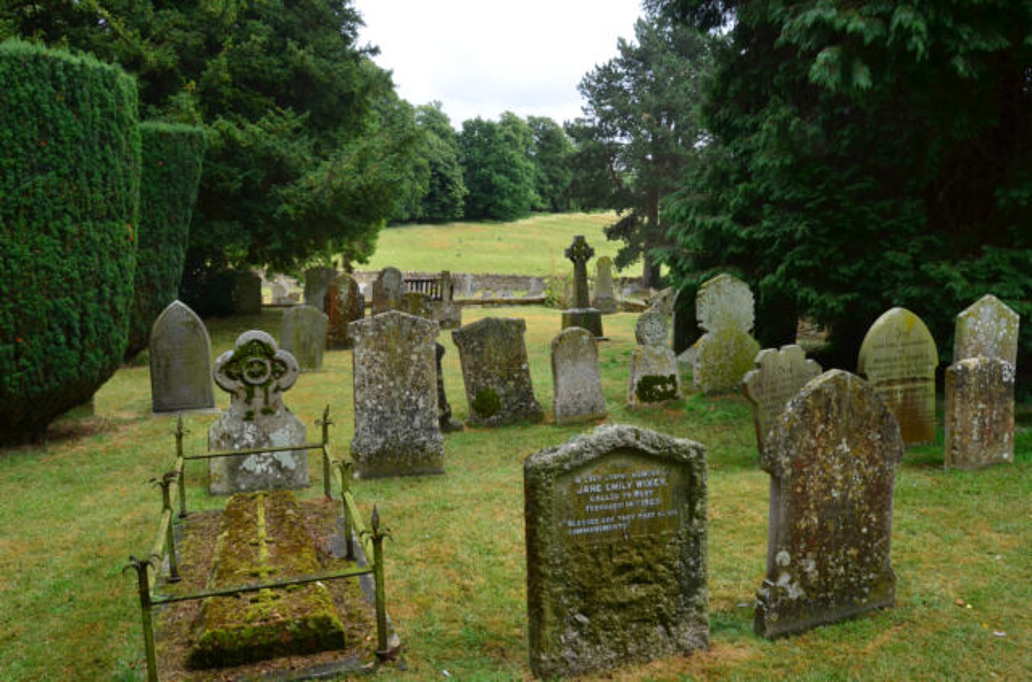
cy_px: 341
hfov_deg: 62.1
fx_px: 858
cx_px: 516
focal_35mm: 30
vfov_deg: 43.4
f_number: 16
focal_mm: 20
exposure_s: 1/50
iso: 200
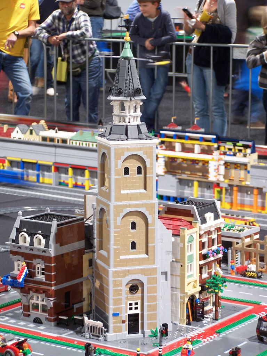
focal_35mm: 117
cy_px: 178
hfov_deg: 12.7
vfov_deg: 16.8
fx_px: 1203
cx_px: 134
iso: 80
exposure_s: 1/3
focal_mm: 19.4
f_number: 3.2
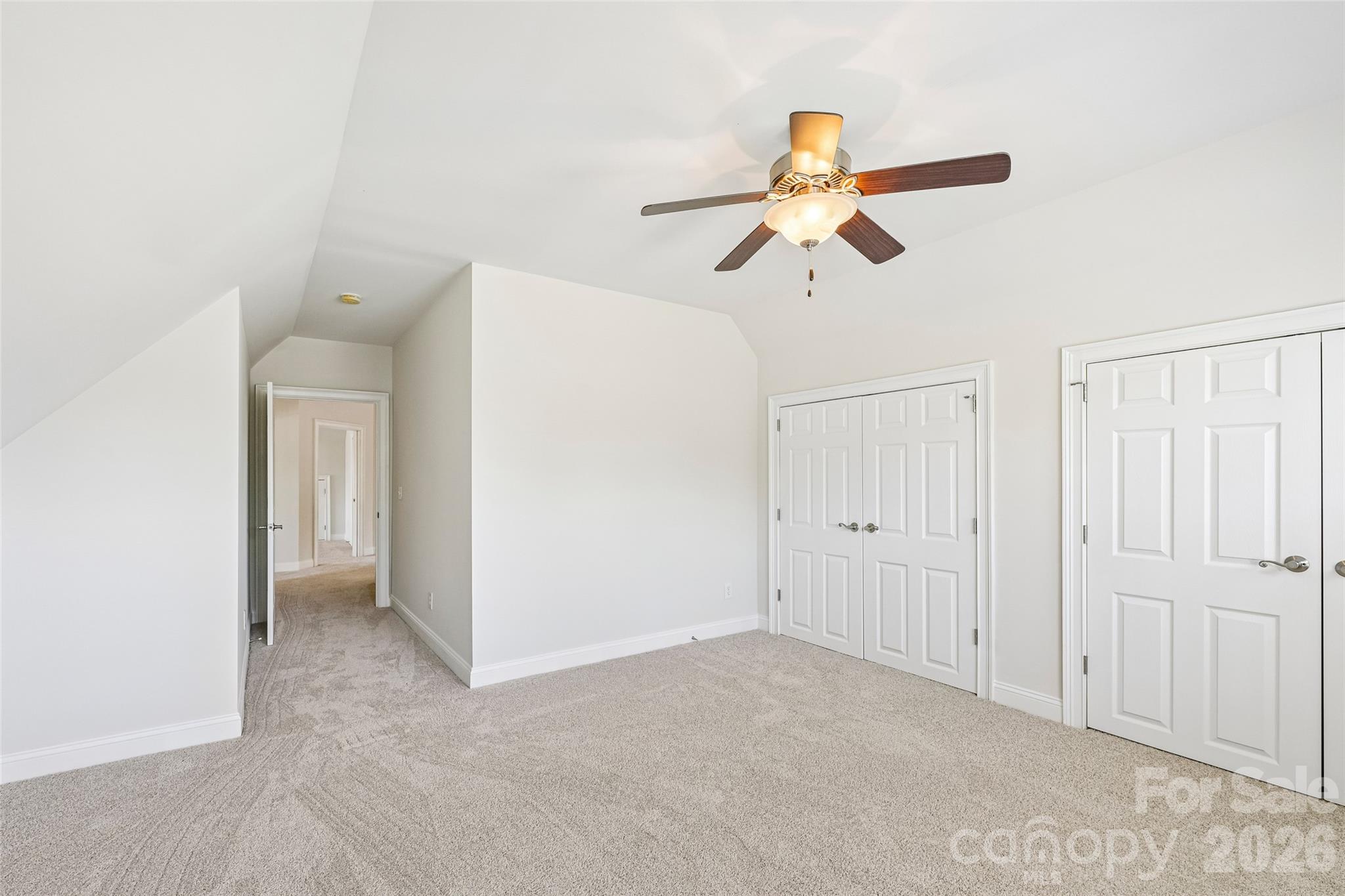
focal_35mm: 14
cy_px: 448
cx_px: 672
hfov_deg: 104.3
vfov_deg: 81.2
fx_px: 523
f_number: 8
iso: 220
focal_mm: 14
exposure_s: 1/15
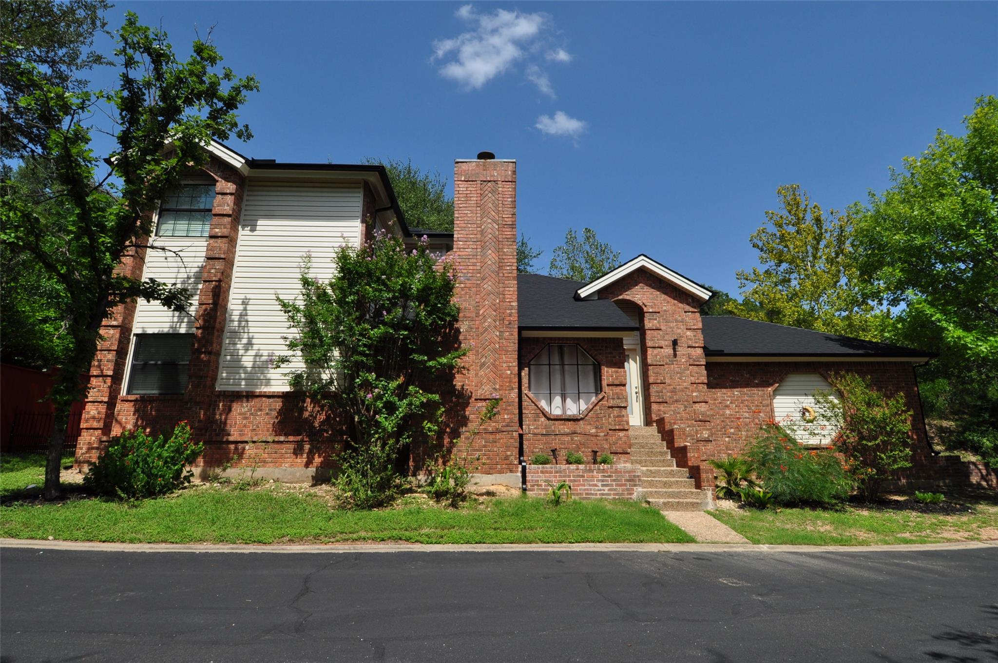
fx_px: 498
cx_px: 499
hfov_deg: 90.1
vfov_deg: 67.2
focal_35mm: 18
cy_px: 332
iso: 200
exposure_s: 1/400
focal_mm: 12
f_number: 11
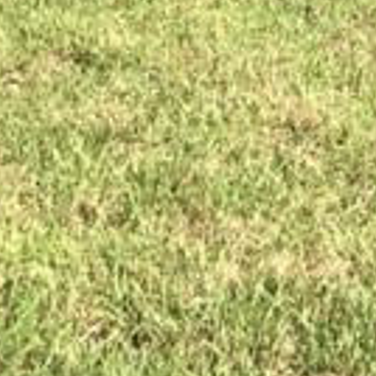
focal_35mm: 122
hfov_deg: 13.2
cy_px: -488
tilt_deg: +1.7
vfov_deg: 11.9
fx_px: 1499
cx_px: 631
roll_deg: +0.9
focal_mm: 4.15
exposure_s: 1/777
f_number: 2.2
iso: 25
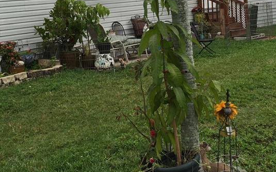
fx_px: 519
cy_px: 22
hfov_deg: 29.8
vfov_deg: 18.6
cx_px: 133
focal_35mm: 69
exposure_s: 1/860
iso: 32
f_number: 2.2
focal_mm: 4.15
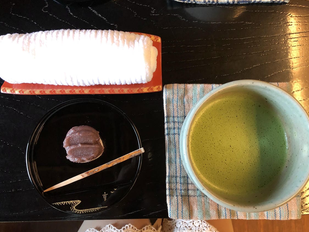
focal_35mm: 31
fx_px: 277
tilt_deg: -83.7
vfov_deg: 45.4
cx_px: 152
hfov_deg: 58.4
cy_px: 119
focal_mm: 3.99
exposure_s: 1/15
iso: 100
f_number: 1.8
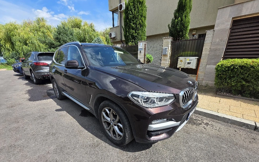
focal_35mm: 14
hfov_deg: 105.3
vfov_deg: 78.1
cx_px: 130
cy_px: 94
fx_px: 99
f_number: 1.9
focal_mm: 2.2
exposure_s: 1/1429
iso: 40
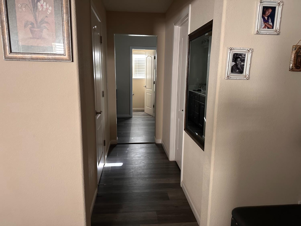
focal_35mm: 24
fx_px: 209
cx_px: 150
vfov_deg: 56.8
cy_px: 113
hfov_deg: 71.6
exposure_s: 1/60
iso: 500
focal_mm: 6.86
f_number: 1.78
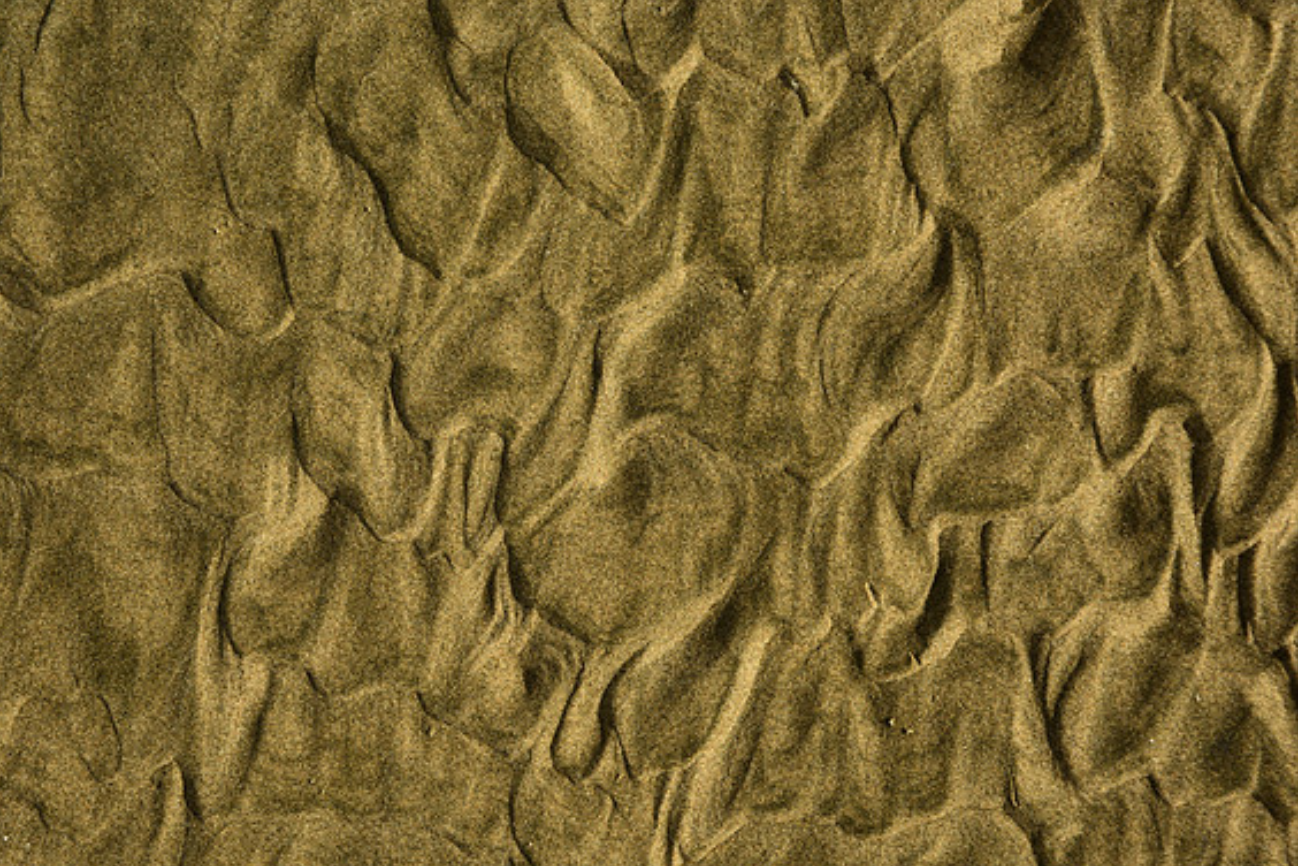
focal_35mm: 72
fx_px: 2596
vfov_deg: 18.9
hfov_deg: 28.1
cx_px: 633
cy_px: 443
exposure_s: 1/125
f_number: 11
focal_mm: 70
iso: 64
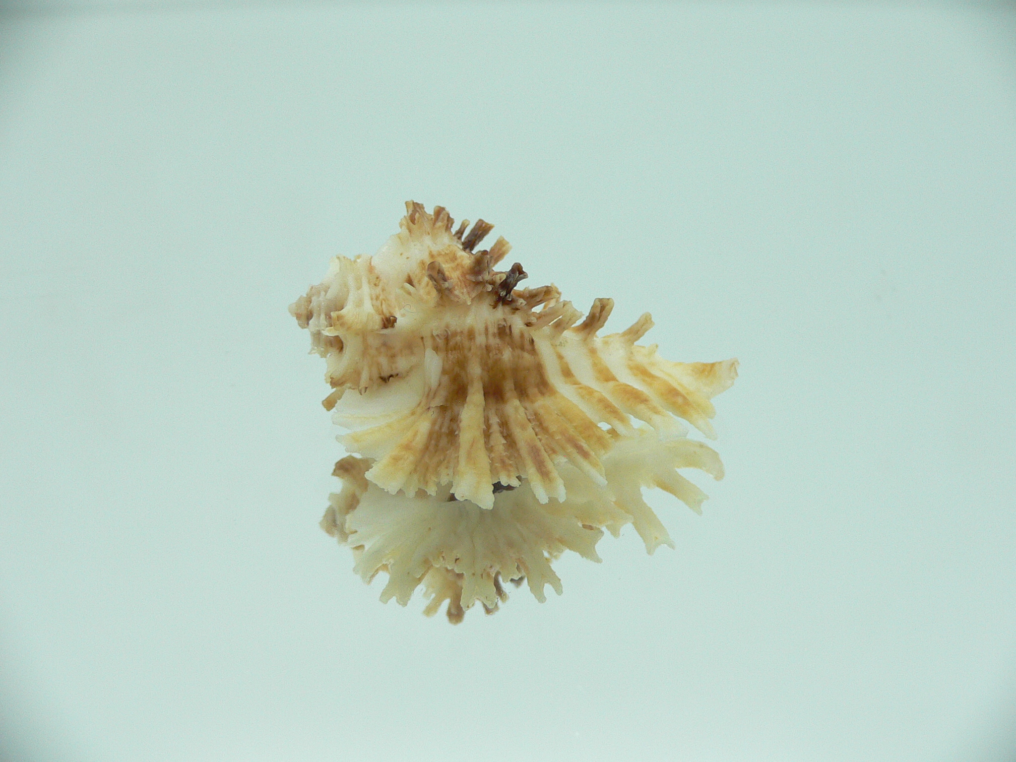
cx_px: 508
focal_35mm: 35
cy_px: 381
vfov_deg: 40.7
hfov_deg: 52.6
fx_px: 1027
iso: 150
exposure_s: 1/60
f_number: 2.8
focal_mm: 4.6
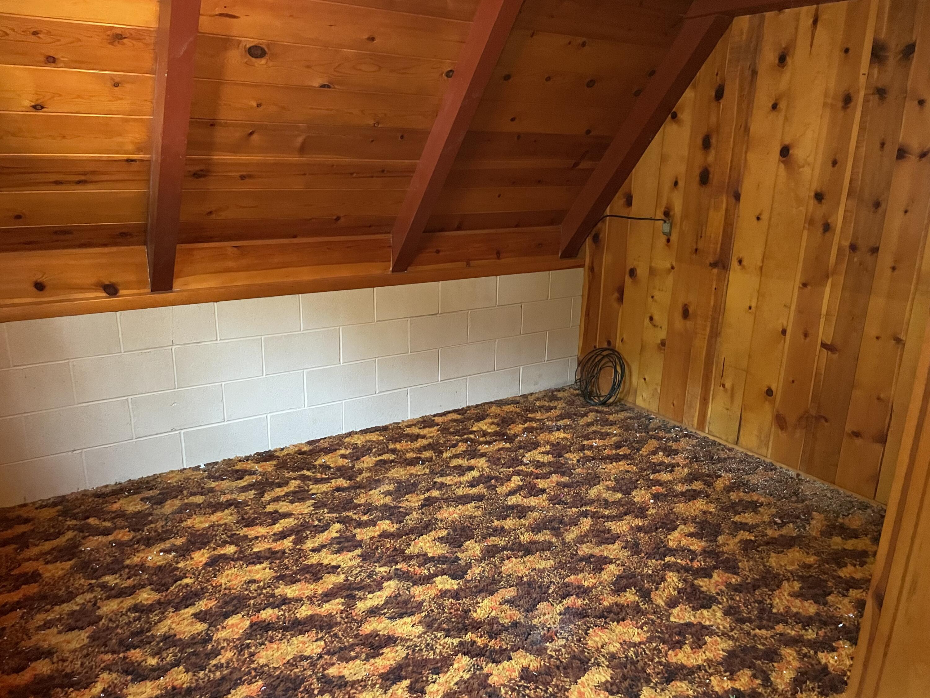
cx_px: 465
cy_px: 349
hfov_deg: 67.3
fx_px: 699
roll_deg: -1.2
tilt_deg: -16.6
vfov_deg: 53.1
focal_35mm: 26
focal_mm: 4.2
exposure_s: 1/30
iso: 800
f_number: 1.6
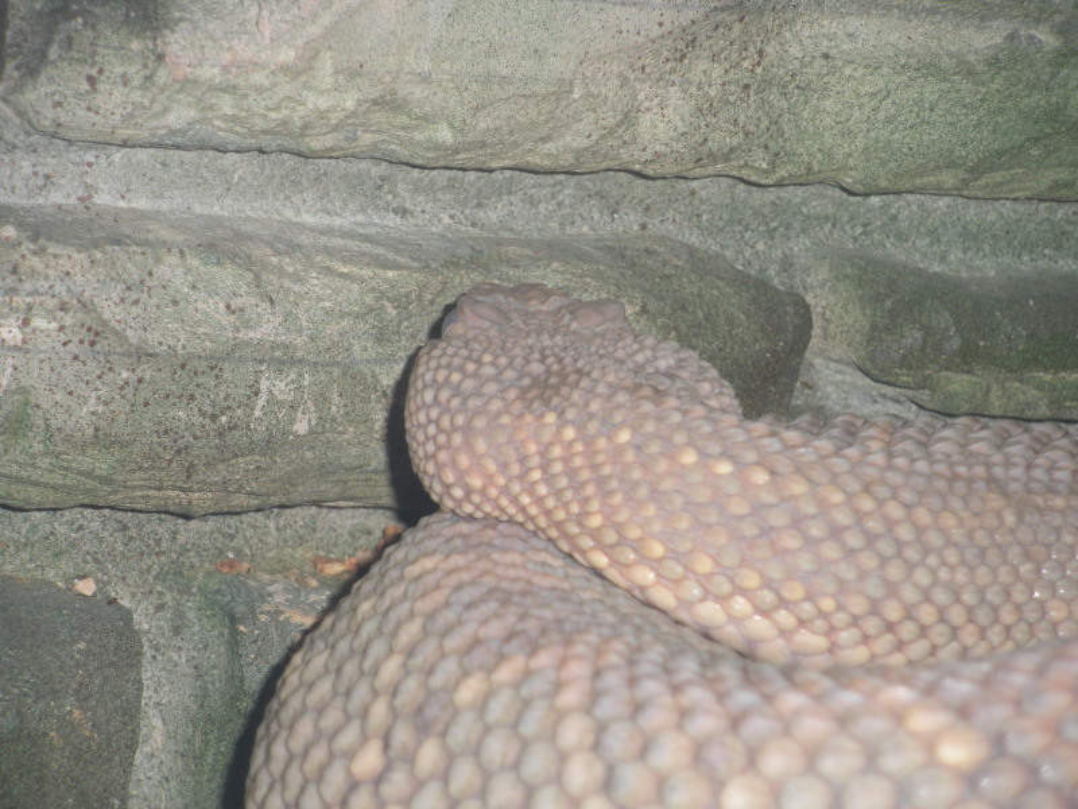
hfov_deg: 11.0
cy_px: 404
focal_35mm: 180
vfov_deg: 8.2
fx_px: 5606
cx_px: 539
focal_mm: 31.5
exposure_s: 1/125
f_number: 5.6
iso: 64
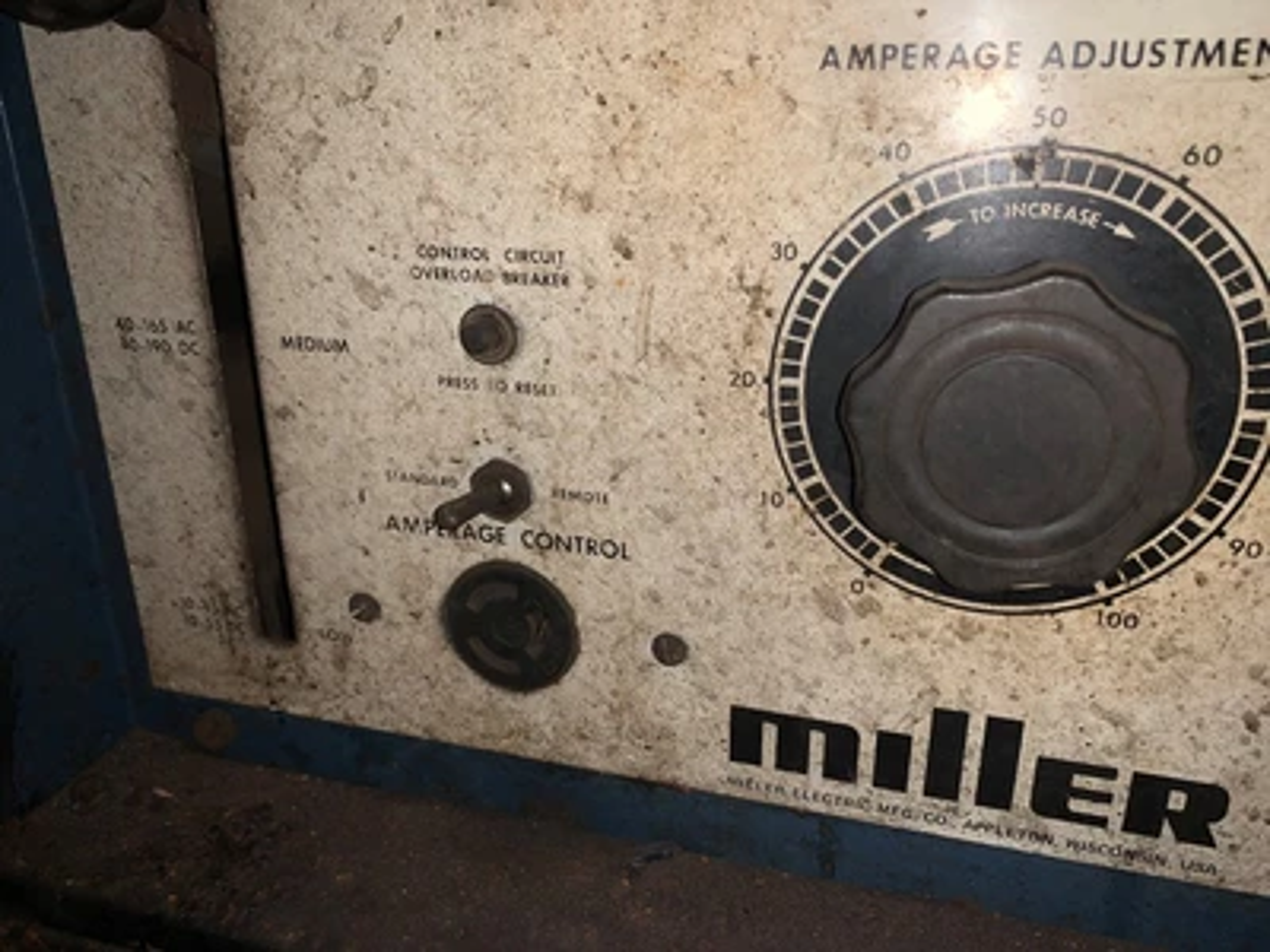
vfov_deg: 53.1
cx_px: 635
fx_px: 954
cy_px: 476
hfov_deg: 67.3
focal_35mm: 26
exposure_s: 1/48
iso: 25
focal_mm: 4.25
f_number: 1.8
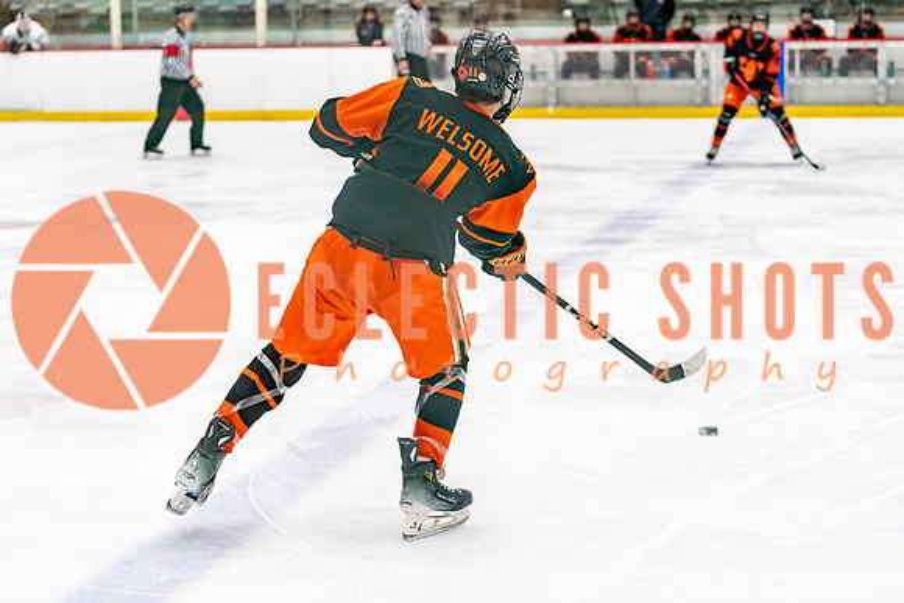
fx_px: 2040
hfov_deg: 25.0
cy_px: 331
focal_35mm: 81
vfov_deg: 16.8
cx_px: 452
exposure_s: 1/1250
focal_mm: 70
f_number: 2.8
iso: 3200
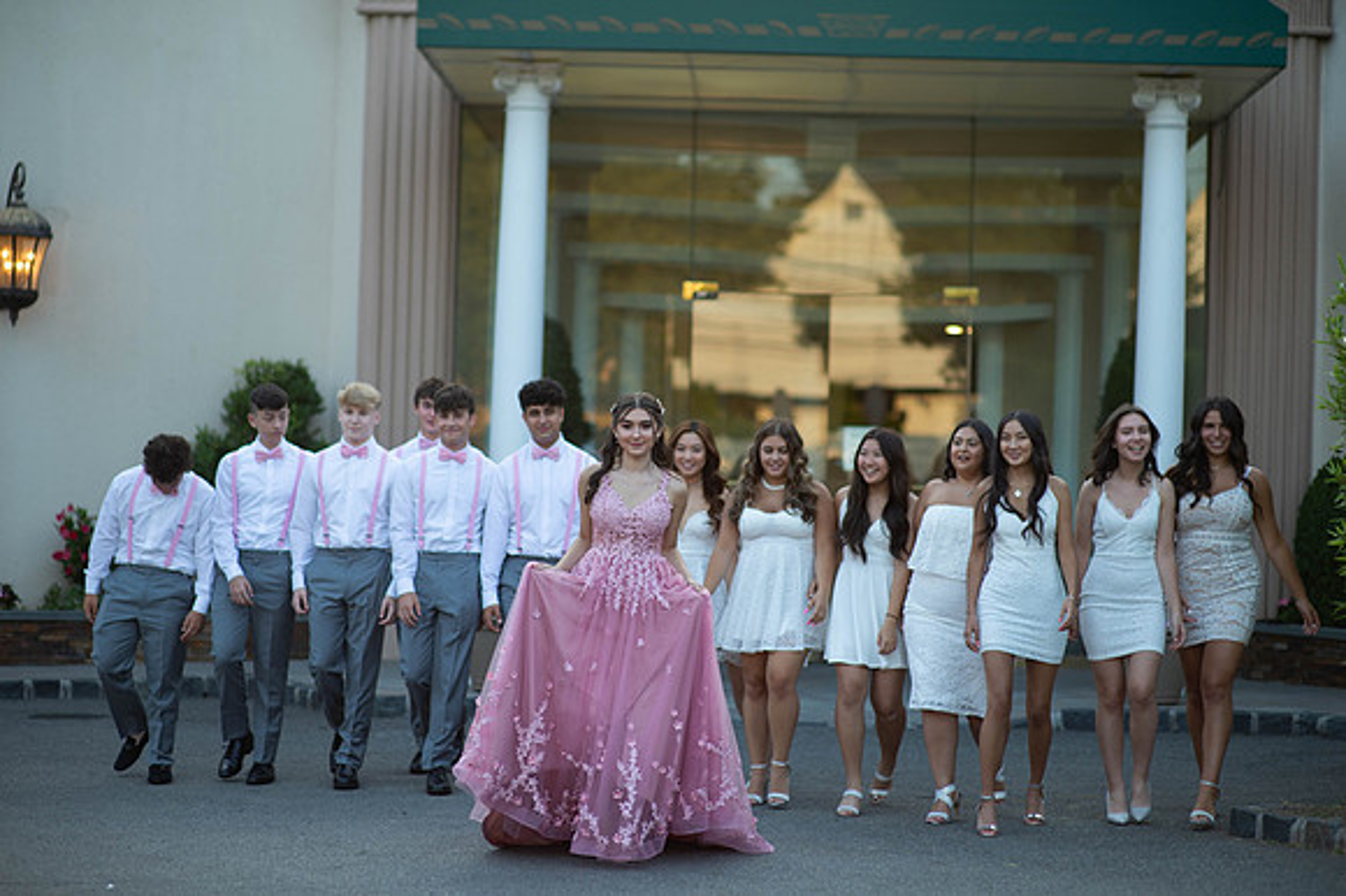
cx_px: 673
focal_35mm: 85
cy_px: 448
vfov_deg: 16.1
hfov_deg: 23.9
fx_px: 3176
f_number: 2
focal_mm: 85
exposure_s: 1/1000
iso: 250
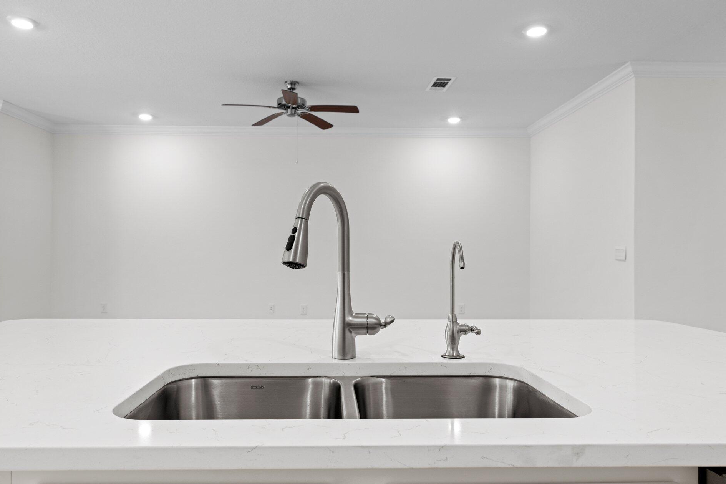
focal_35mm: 26
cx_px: 335
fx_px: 524
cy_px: 254
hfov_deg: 69.3
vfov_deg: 49.5
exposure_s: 1/6
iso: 500
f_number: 9
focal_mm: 24
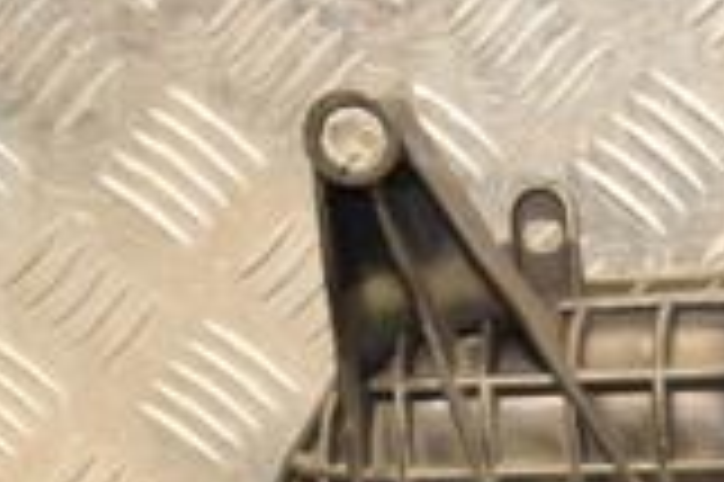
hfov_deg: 10.7
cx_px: 863
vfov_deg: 7.0
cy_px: 860
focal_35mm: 190
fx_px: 3817
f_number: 5
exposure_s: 1/100
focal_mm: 34
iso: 800
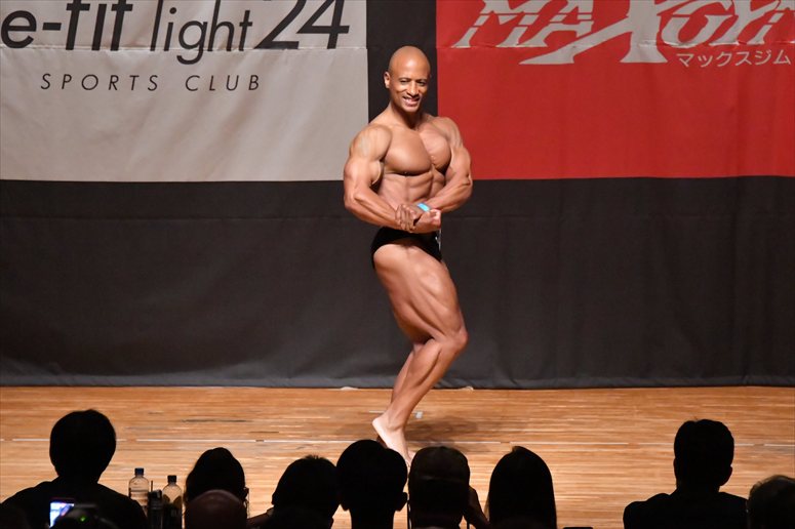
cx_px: 398
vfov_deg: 5.4
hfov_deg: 8.1
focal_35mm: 255
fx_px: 5629
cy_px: 264
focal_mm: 170
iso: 12800
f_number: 5.6
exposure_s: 1/400
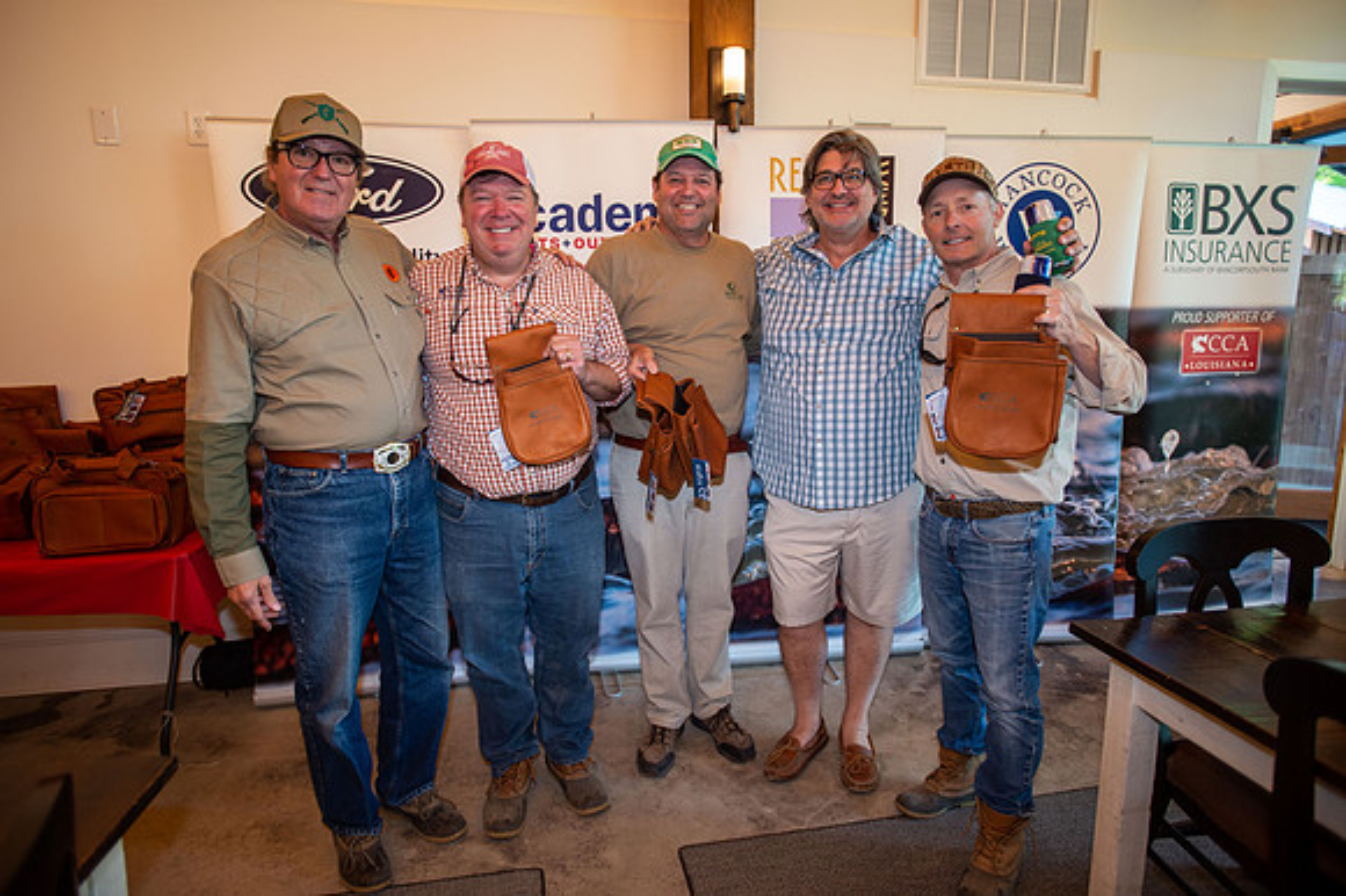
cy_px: 448
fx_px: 747
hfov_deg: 84.0
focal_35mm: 20
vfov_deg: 61.9
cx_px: 673
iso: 800
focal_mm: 20
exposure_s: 1/60
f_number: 2.8
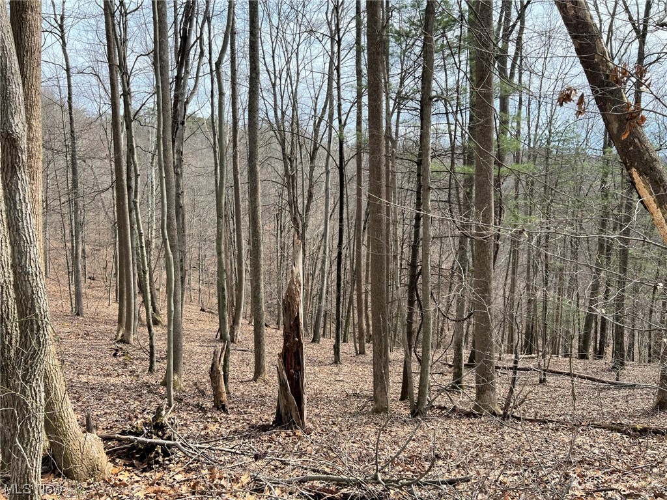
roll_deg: +0.7
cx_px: 334
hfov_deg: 67.3
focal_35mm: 26
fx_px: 501
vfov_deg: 53.1
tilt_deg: -8.0
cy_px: 250
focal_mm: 5.7
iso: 50
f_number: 1.5
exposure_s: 1/1159
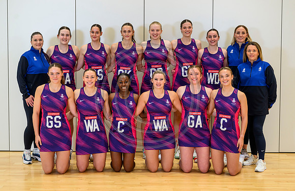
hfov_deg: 33.1
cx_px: 142
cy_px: 81
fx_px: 496
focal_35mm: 61
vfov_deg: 21.8
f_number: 4.5
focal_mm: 54
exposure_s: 1/160
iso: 1600
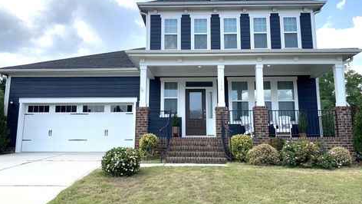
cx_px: 183
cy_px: 99
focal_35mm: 30
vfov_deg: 39.0
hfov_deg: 64.3
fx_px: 288
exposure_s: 1/1560
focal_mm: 4.25
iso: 25
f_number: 1.8
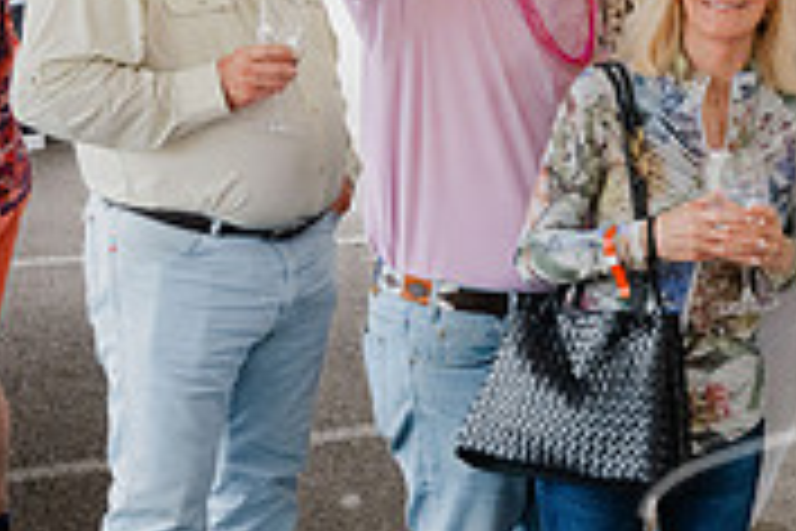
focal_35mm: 92
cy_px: 83
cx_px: 1084
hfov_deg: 20.0
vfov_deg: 14.7
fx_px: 2034
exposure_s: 1/320
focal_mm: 28
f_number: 5.6
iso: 2200
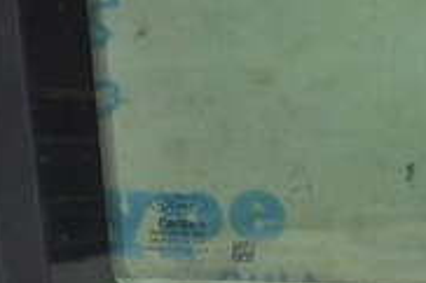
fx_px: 1936
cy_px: -11
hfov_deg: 12.5
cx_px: 358
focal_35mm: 164
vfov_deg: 8.3
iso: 400
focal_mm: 31
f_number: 5.6
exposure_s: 1/20
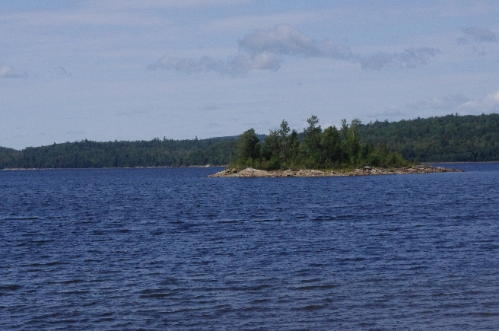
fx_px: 1384
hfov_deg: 20.4
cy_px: 171
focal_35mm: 100
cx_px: 217
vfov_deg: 13.6
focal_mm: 55
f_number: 20
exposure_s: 1/800
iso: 3200
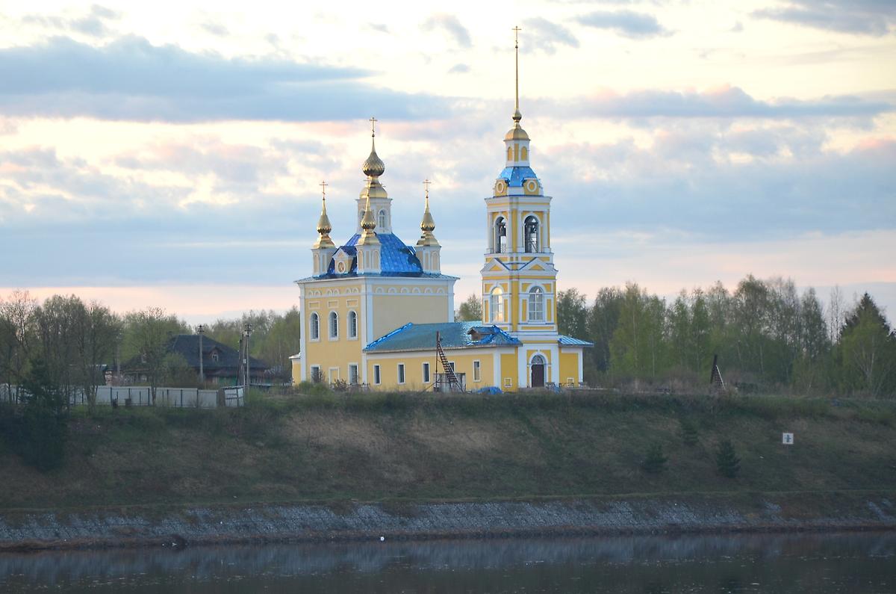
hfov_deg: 13.1
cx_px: 448
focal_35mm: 158
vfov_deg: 8.7
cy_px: 297
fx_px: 3912
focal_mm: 105
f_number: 5.6
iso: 400
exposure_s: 1/60
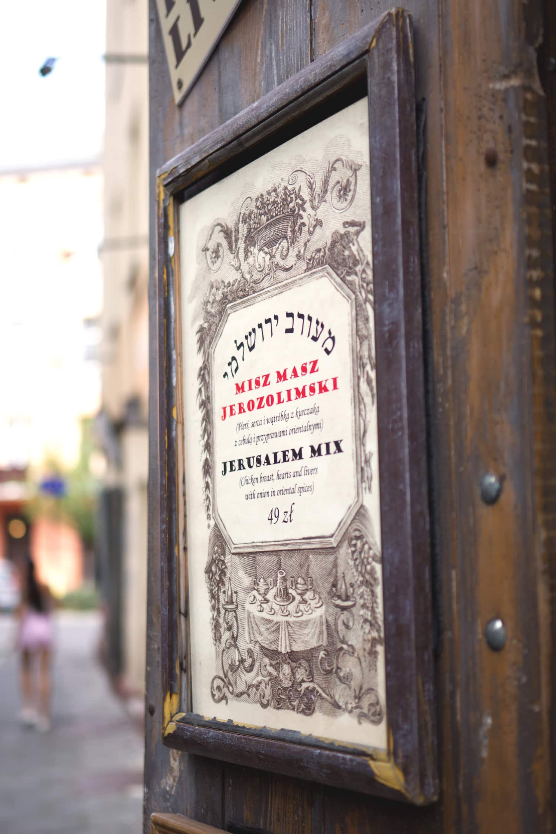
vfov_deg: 38.2
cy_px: 417
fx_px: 1204
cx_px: 278
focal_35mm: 52
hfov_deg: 26.0
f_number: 2.4
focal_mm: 35
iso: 100
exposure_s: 1/250
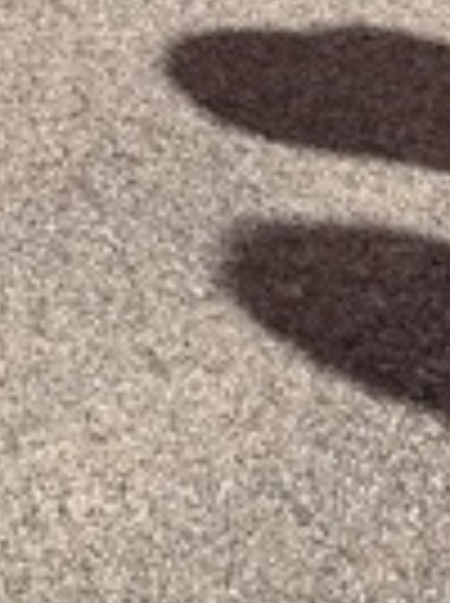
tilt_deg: -17.2
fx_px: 3199
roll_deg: +2.6
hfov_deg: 8.0
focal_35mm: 184
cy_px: -770
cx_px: -90
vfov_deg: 9.7
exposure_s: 1/4975
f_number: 1.78
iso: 80
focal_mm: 6.76
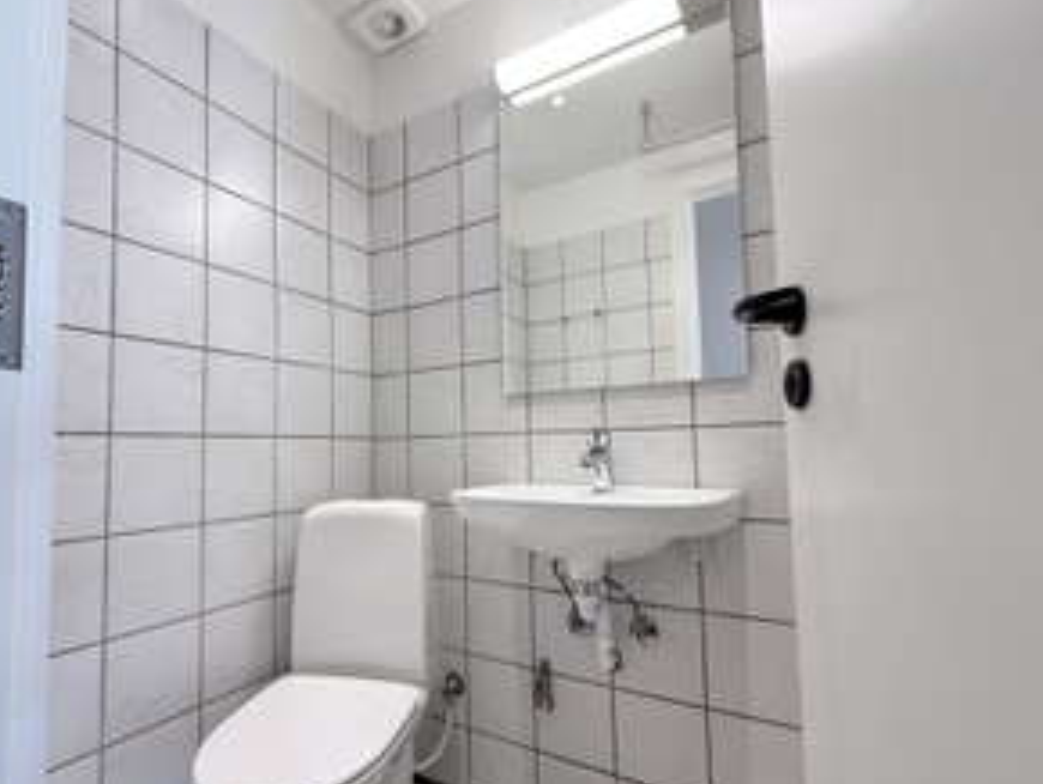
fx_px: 543
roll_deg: +0.5
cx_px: 451
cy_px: 417
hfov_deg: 87.2
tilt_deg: +4.2
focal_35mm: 18
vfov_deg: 71.6
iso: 125
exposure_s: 1/100
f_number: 2.2
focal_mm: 2.22
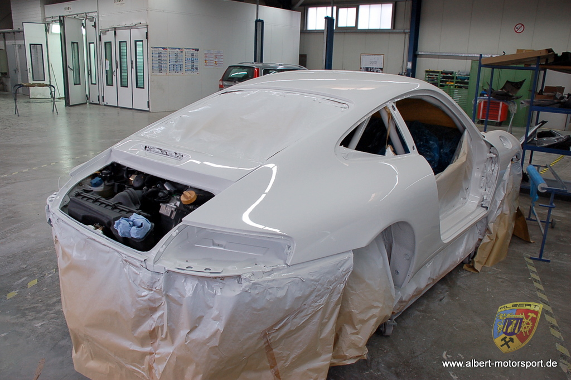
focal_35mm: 30
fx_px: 475
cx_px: 286
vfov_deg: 43.5
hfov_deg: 62.0
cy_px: 190
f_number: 4.5
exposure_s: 1/80
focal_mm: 20
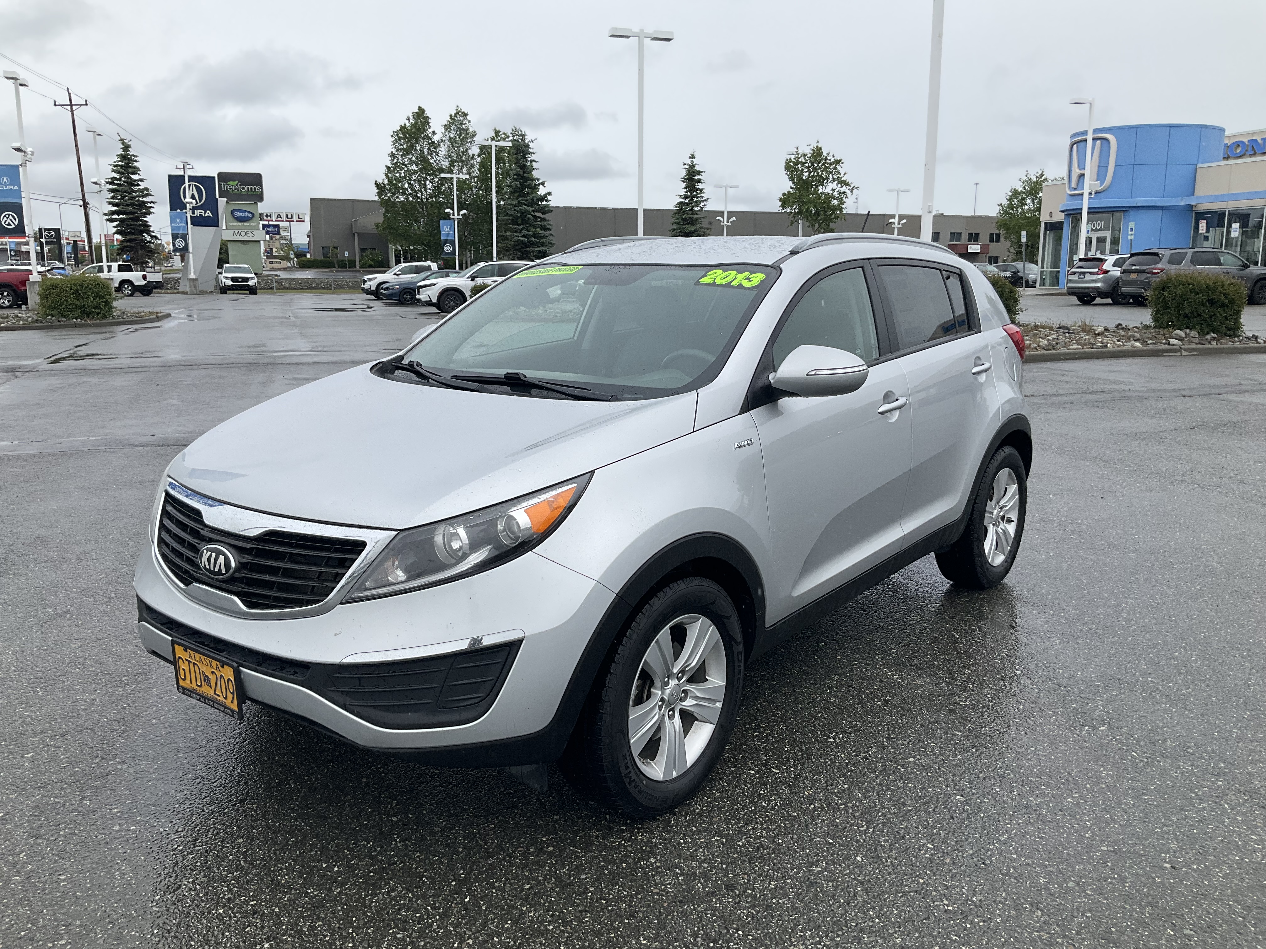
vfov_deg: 48.2
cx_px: 633
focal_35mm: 29
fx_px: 1061
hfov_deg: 61.7
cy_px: 474
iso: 25
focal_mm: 3
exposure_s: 1/1534
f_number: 1.8
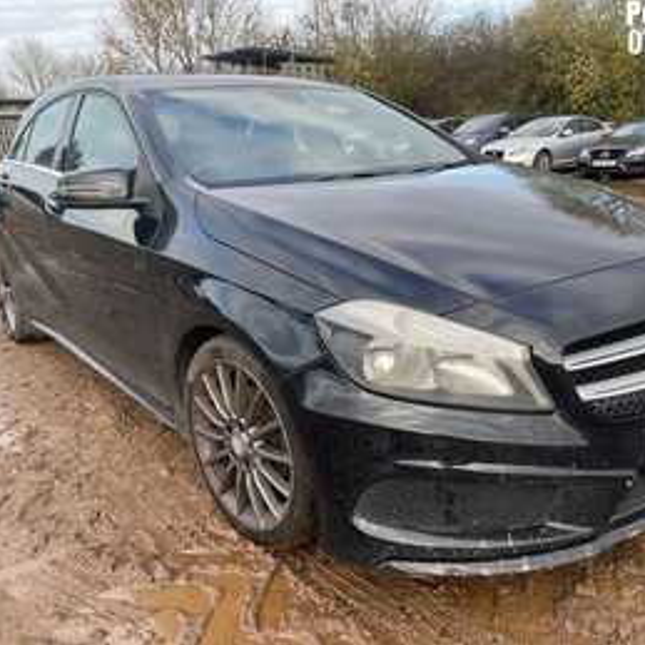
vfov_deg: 52.5
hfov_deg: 52.3
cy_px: 321
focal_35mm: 31
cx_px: 371
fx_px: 654
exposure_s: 1/406
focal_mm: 4.2
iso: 32
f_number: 1.6
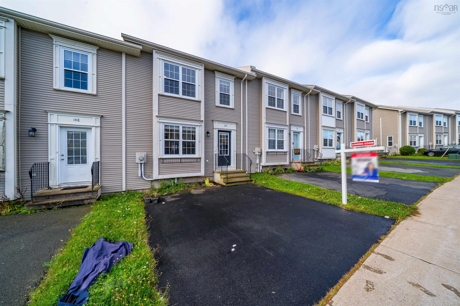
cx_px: 230
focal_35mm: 12
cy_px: 153
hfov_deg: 112.6
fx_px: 153
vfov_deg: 90.0
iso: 400
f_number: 10
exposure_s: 1/200
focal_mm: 12
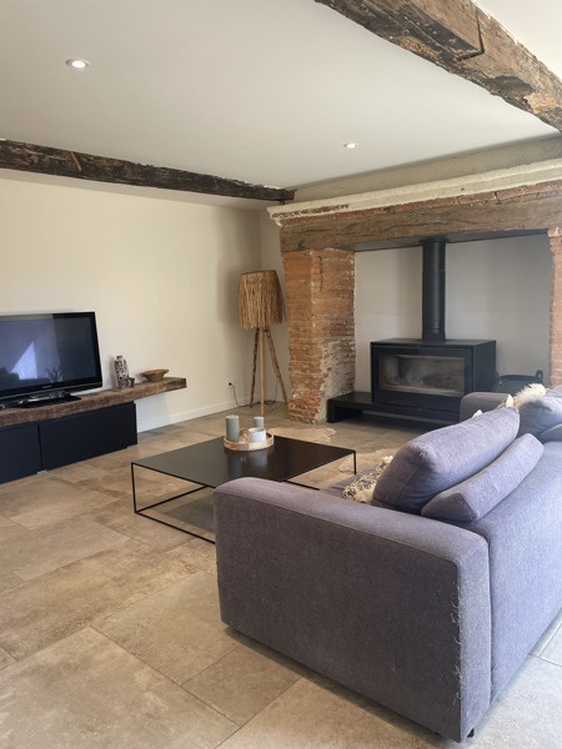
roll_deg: +2.5
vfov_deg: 67.3
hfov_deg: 53.1
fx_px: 563
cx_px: 281
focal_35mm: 26
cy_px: 374
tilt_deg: -8.4
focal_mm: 4.2
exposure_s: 1/100
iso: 64
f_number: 1.6
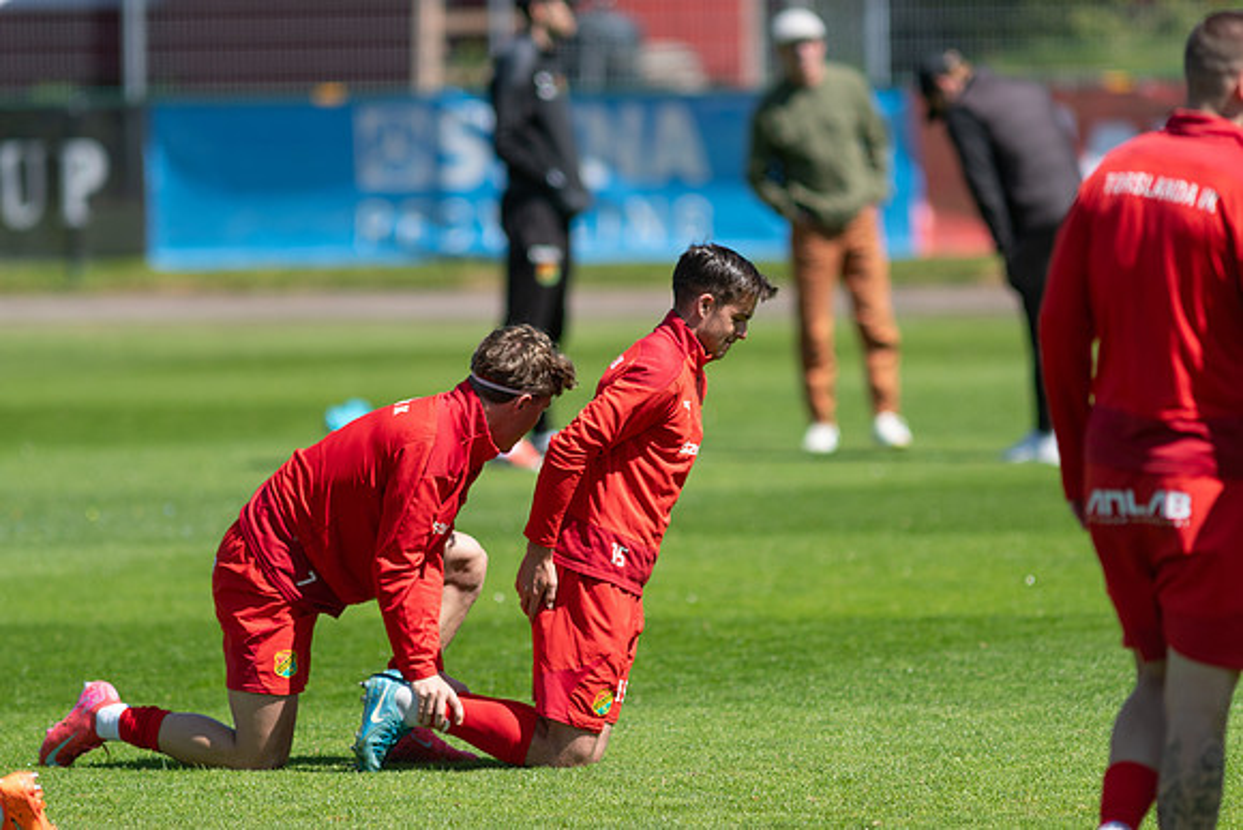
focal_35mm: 450
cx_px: 622
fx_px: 15540
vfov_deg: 3.1
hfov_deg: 4.6
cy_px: 415
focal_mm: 300
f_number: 3.2
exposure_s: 1/2000
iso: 110
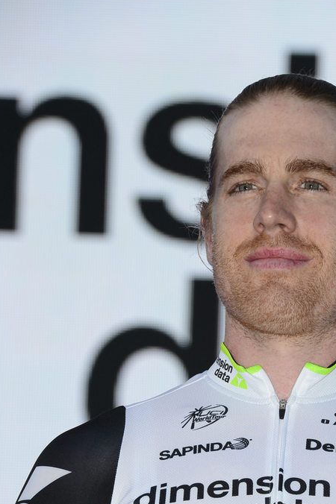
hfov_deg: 3.9
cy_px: 444
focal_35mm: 355
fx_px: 4975
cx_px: 290
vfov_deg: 5.8
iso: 200
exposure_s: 1/250
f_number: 10
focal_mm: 200
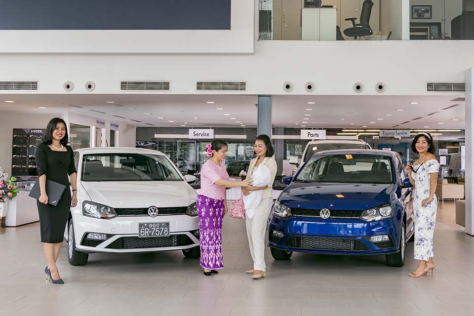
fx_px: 474
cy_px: 158
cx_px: 237
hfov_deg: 53.1
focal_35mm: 36
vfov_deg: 36.9
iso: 1250
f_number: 11
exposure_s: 1/250
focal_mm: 36
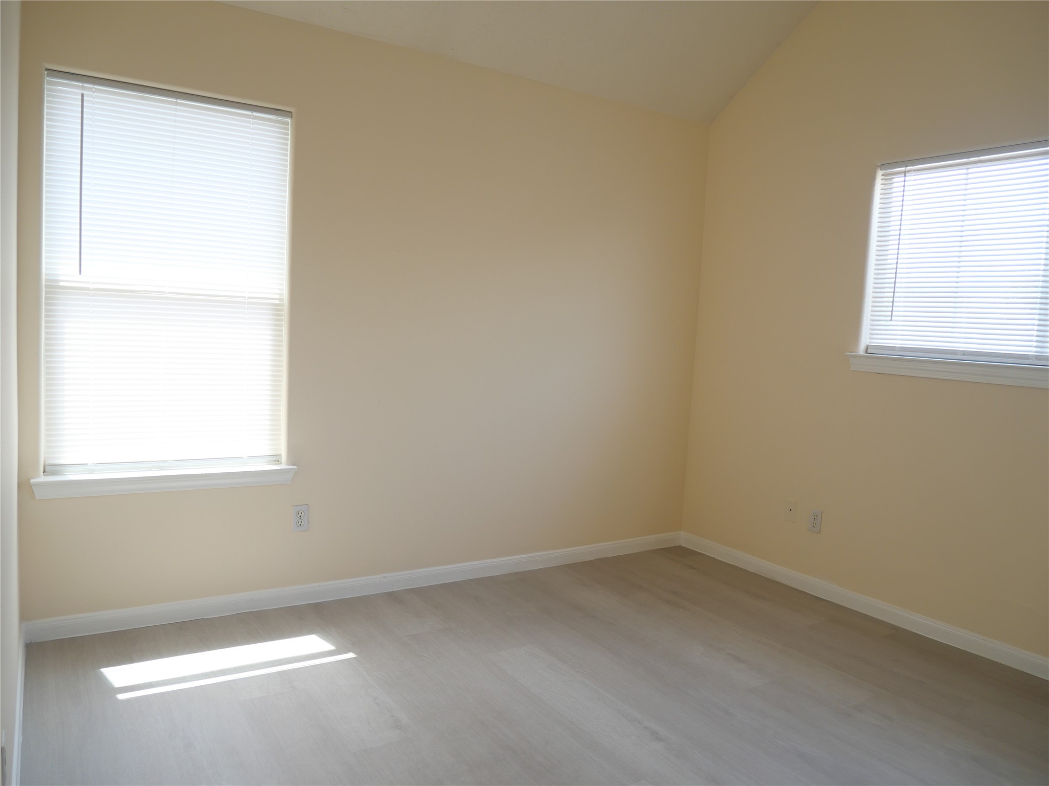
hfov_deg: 71.6
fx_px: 727
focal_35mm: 24
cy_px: 393
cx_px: 524
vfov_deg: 56.8
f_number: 3.5
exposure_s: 1/80
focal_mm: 12
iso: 200
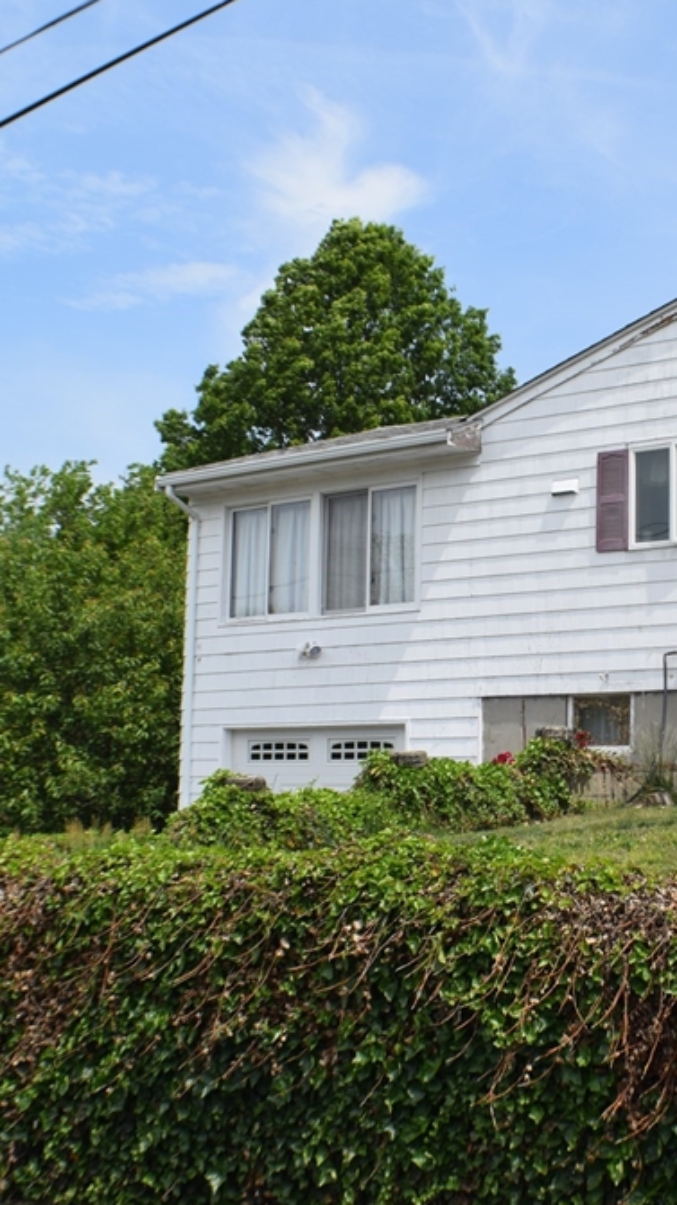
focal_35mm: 65
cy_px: 608
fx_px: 2070
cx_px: 639
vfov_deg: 32.5
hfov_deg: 18.2
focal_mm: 27
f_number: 10
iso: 200
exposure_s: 1/400
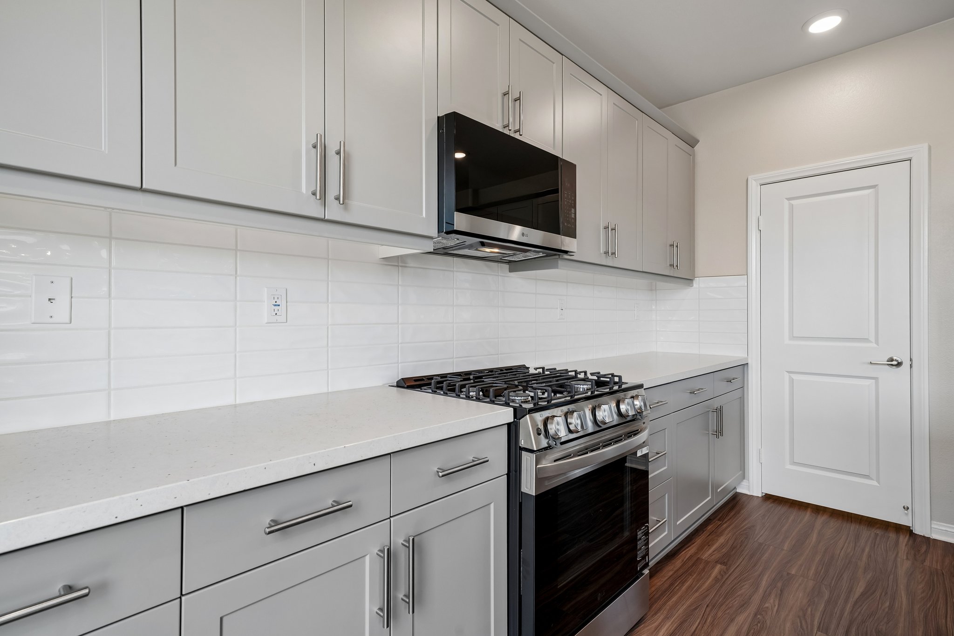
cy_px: 318
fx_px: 450
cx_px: 477
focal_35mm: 17
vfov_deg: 70.4
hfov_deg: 93.3
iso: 400
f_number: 8
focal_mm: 17
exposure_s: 1/30
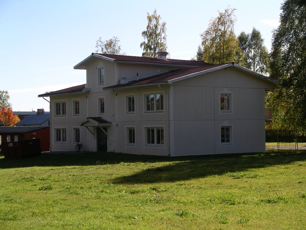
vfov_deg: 20.4
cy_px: 115
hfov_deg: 27.0
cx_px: 153
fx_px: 636
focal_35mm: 72
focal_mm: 14.9
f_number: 5
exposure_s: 1/408
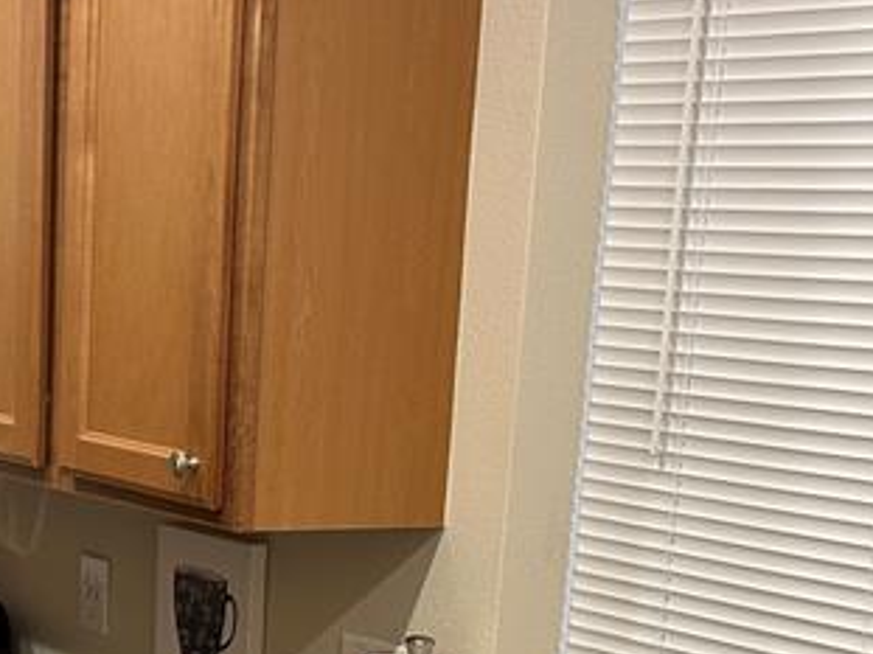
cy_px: 693
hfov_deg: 24.7
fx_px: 1992
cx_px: 480
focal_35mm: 79
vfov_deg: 18.1
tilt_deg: -11.6
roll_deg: -4.5
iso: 160
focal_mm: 6.86
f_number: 1.78
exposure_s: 1/60
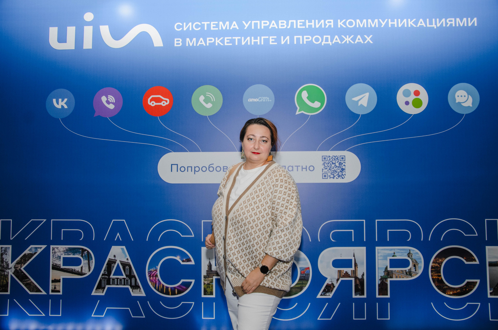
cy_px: 165
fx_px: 435
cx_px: 249
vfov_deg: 41.5
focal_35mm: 32
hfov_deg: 59.6
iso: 320
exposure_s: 1/125
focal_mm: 21
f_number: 3.8
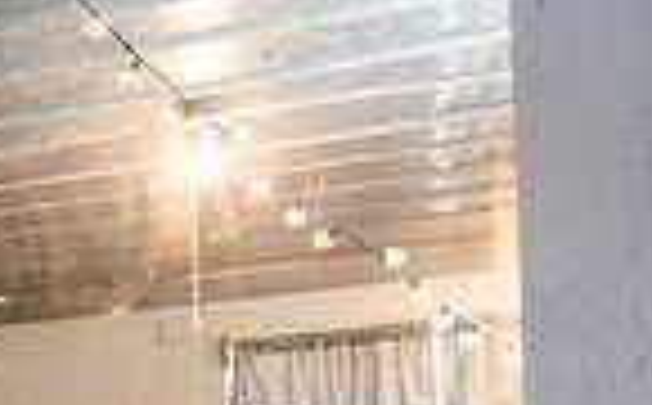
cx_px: -310
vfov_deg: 13.8
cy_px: 542
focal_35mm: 90
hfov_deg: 20.1
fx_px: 1596
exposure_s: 1/60
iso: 640
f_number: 4
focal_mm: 22
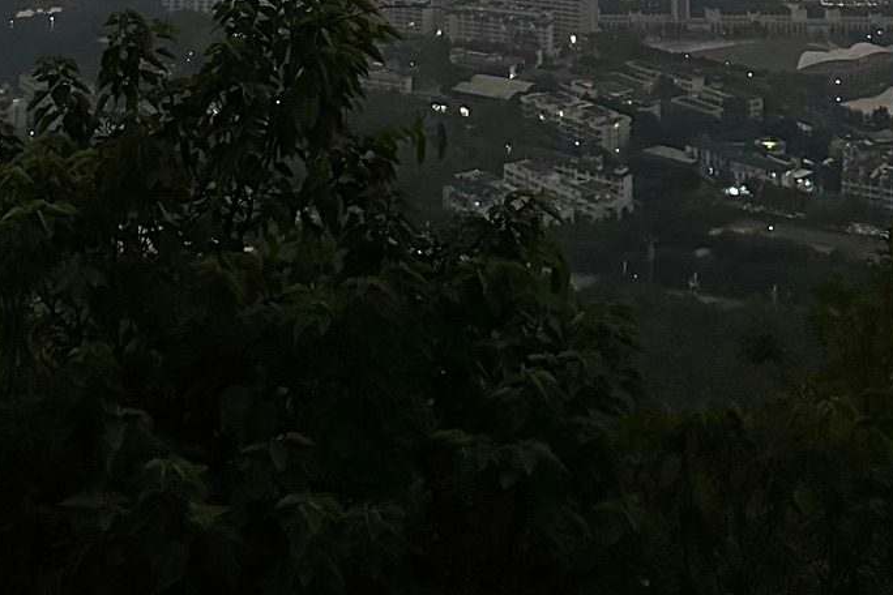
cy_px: -479
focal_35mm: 73
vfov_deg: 15.9
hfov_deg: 27.7
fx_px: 1811
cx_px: 407
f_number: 1.78
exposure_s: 1/54
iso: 1000
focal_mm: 6.86
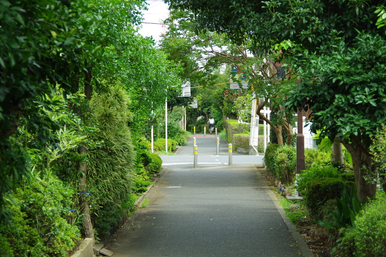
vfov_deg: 13.4
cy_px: 128
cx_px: 193
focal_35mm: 102
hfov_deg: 20.0
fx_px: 1094
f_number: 4.5
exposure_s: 1/160
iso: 100
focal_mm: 68
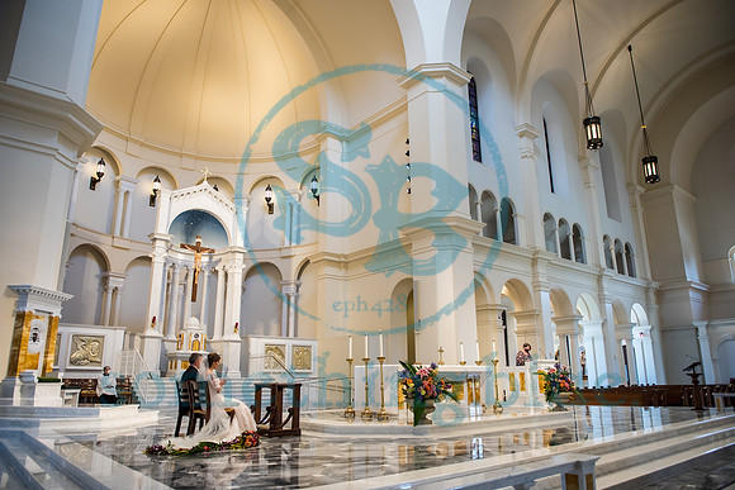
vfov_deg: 52.4
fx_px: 499
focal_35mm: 24
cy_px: 245
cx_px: 364
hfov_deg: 72.8
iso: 640
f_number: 2.8
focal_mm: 24
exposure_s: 1/160
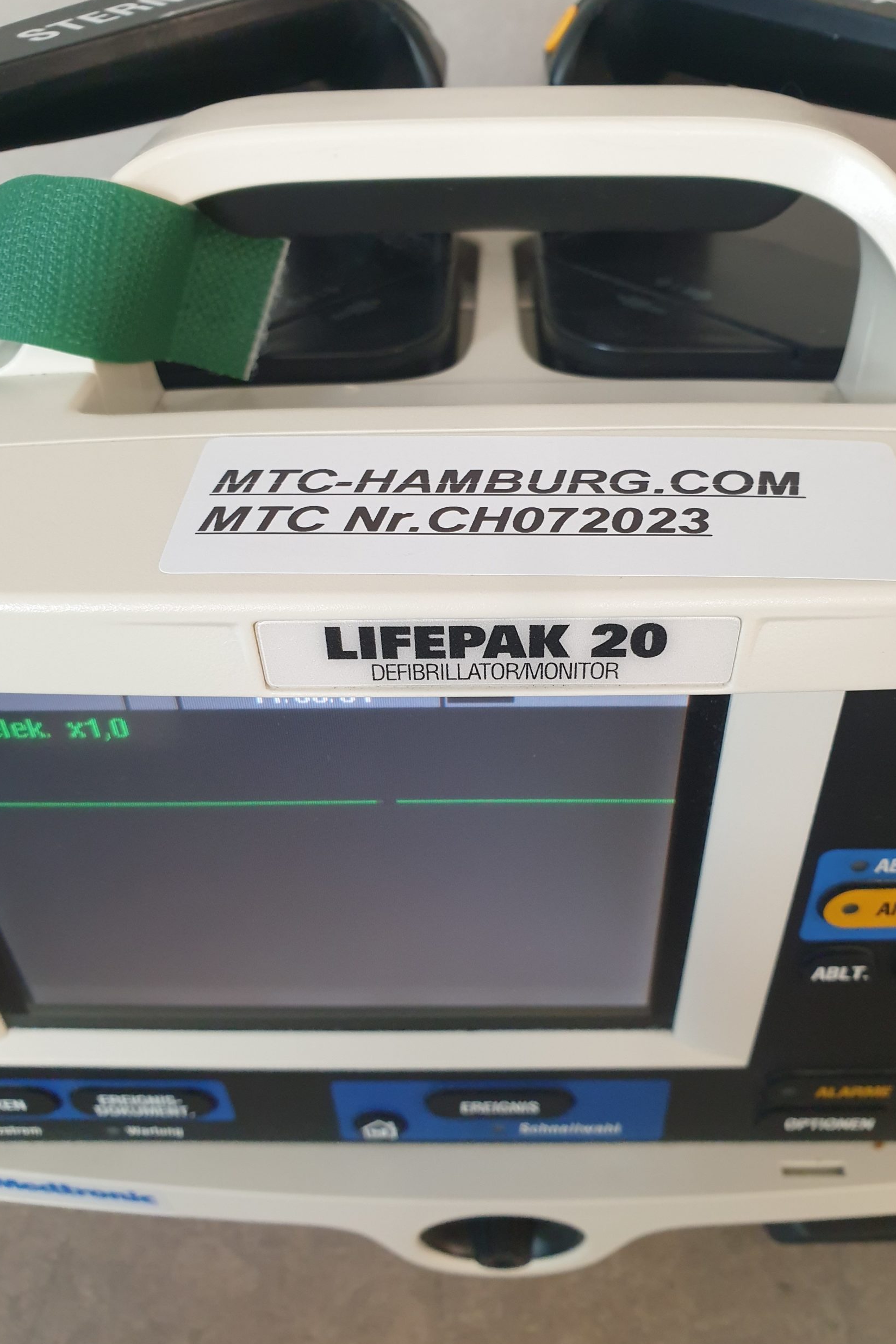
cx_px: 471
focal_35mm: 28
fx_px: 1045
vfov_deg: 65.5
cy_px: 681
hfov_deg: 46.4
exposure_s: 1/50
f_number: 2.4
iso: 400
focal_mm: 4.3
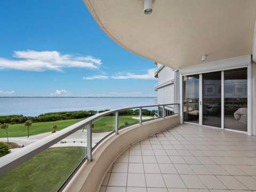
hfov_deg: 102.1
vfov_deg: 85.7
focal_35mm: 14
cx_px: 128
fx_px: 104
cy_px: 96
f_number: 11
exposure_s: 1/160
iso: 400
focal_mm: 7
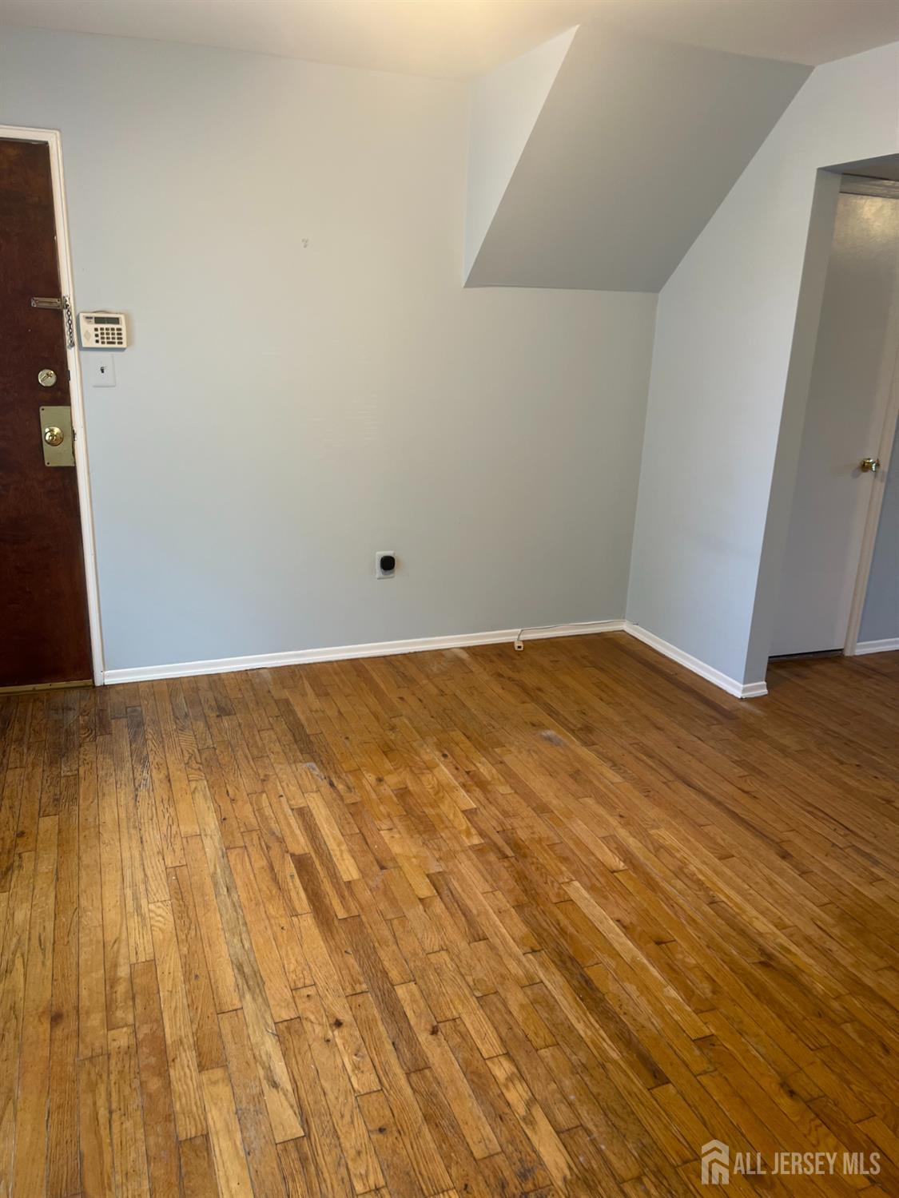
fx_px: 900
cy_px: 599
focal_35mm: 26
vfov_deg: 67.3
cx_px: 450
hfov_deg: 53.1
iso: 64
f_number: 1.5
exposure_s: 1/60
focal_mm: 5.7
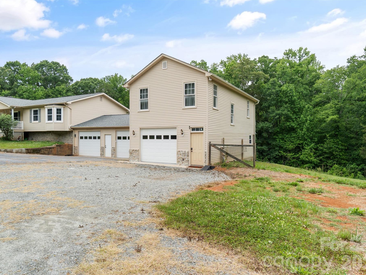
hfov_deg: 70.4
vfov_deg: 55.8
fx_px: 260
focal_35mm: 25
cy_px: 138
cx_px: 177
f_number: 7.1
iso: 100
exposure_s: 1/80
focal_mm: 15
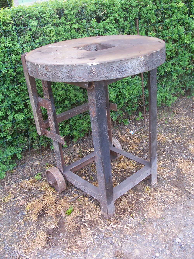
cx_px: 97
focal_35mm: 35
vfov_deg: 52.6
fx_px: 261
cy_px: 130
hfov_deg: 40.7
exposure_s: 1/30
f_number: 2.8
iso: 80
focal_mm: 6
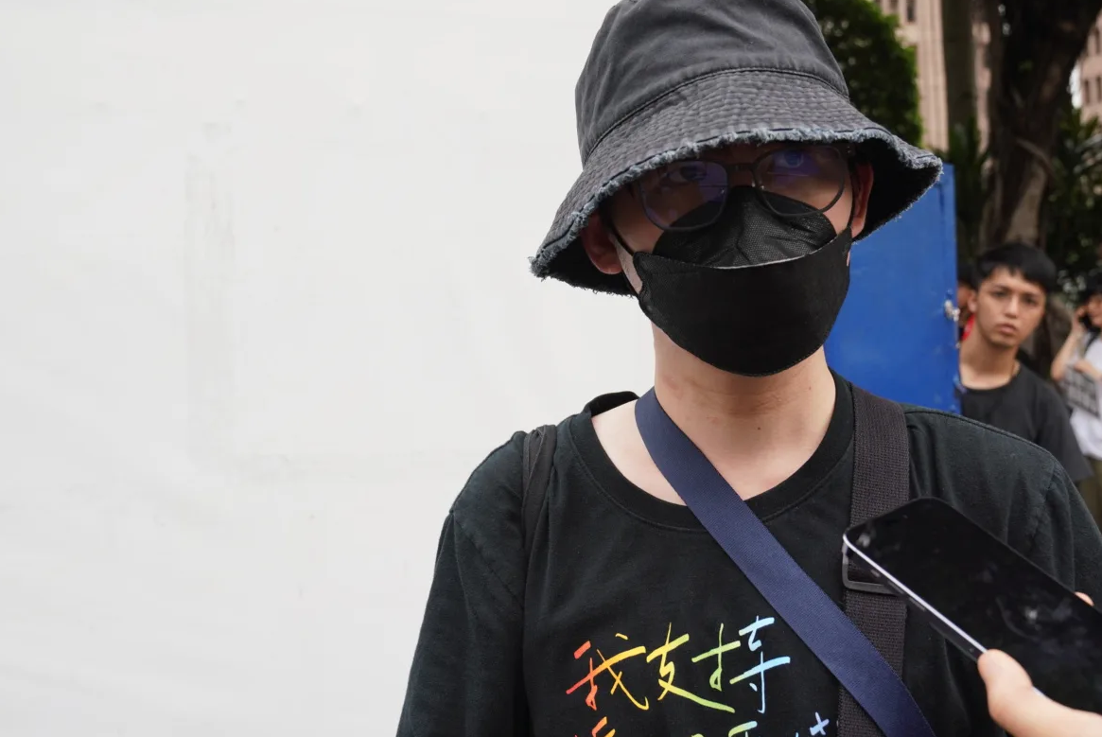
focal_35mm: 43
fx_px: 1317
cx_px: 558
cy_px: 347
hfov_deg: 45.4
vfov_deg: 31.2
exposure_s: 1/250
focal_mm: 31
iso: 320
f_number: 5.6
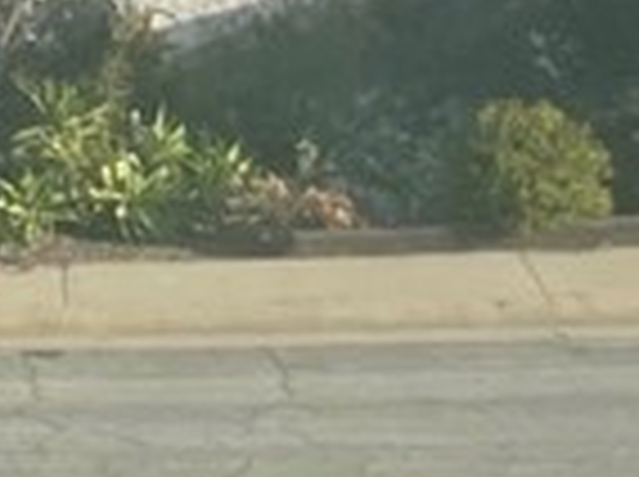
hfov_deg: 9.0
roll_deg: +0.6
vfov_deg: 7.5
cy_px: -562
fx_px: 3465
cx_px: -1116
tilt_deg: +1.9
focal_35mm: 188
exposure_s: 1/1984
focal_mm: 4.2
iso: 32
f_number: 1.6
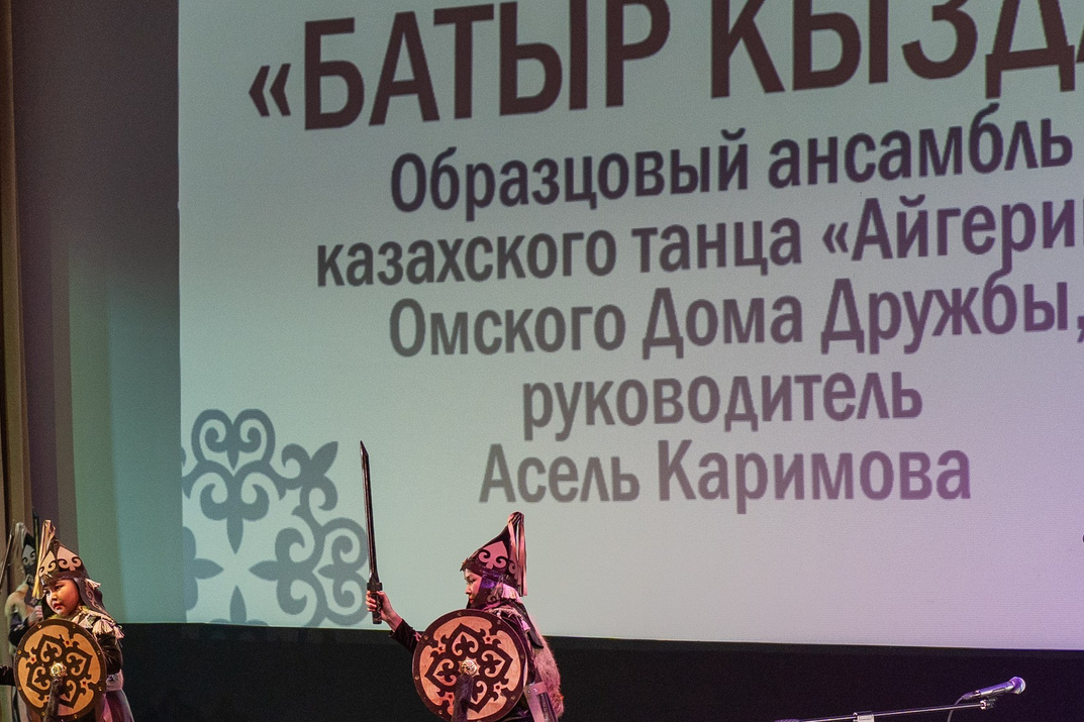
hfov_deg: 19.3
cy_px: 495
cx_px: 137
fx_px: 3131
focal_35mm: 104
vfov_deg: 13.1
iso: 1600
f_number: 3.5
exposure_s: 1/160
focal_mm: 40
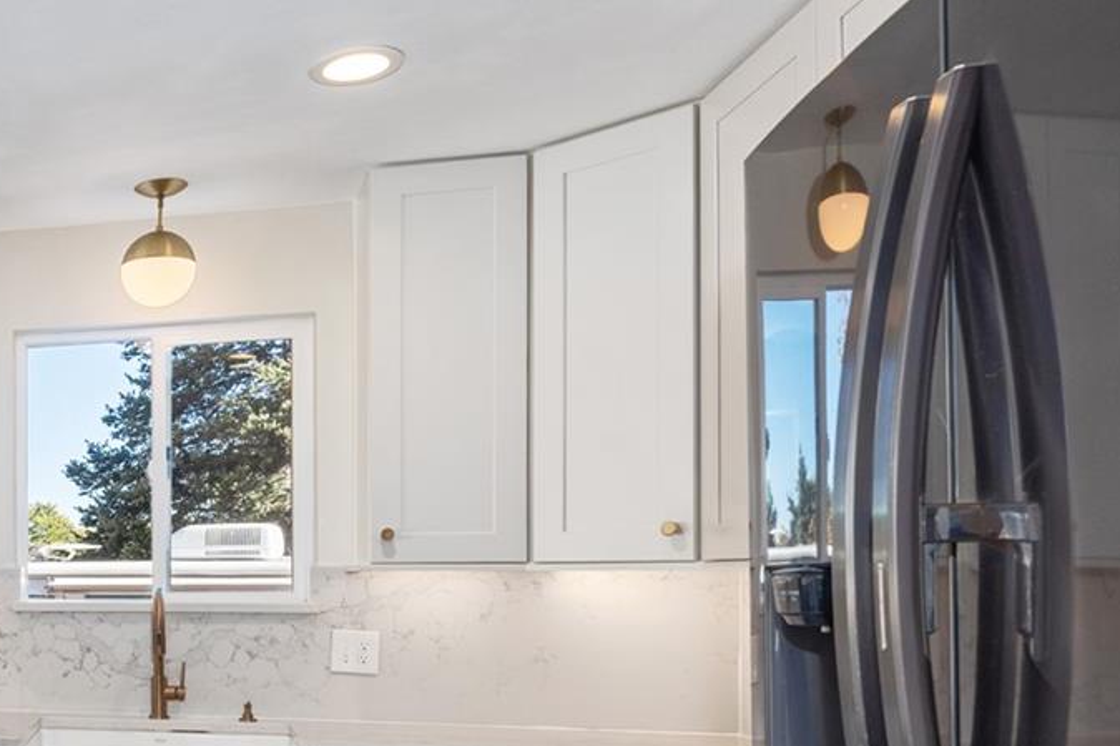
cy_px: 581
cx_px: -158
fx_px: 1182
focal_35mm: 38
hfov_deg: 39.6
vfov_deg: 34.1
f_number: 8
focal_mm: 16
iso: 400
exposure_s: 1/8
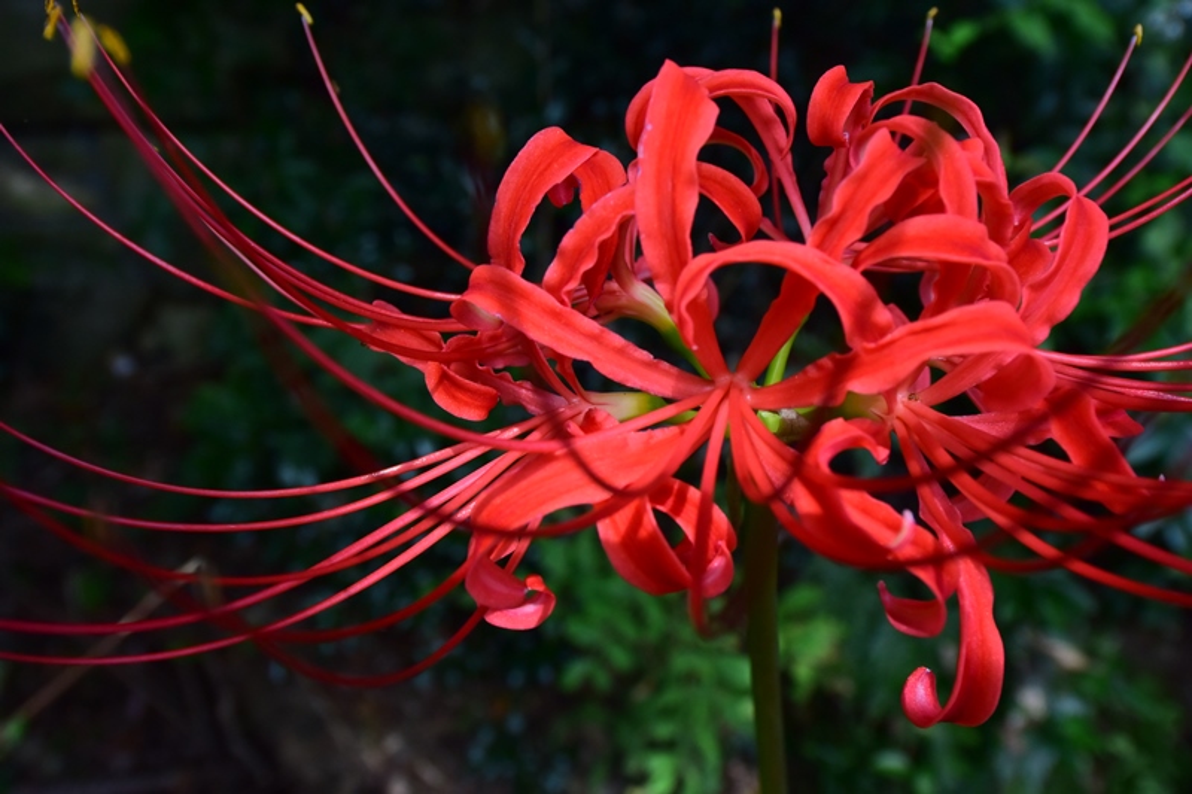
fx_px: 1159
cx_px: 596
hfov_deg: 54.4
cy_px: 397
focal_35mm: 35
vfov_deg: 37.8
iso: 400
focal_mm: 13
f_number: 5.6
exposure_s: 1/250
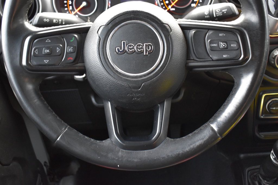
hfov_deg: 53.1
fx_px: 278
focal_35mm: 36
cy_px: 92
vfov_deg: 36.8
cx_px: 139
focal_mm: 24
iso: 1600
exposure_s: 1/15
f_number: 4.5
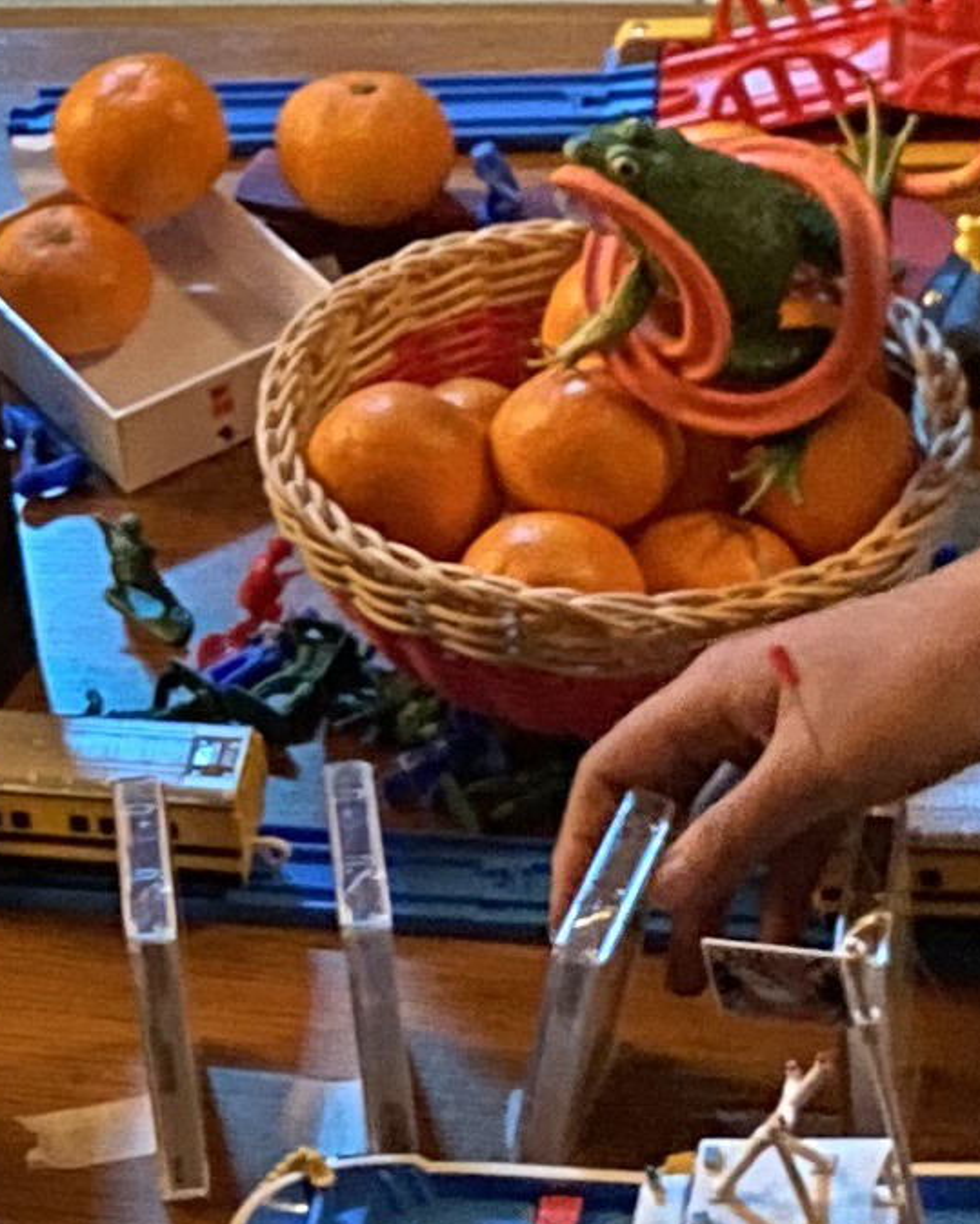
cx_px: -447
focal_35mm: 152
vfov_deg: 12.6
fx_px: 5507
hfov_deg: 9.9
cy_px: 216
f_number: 1.8
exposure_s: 1/13
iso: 500
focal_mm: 4.25
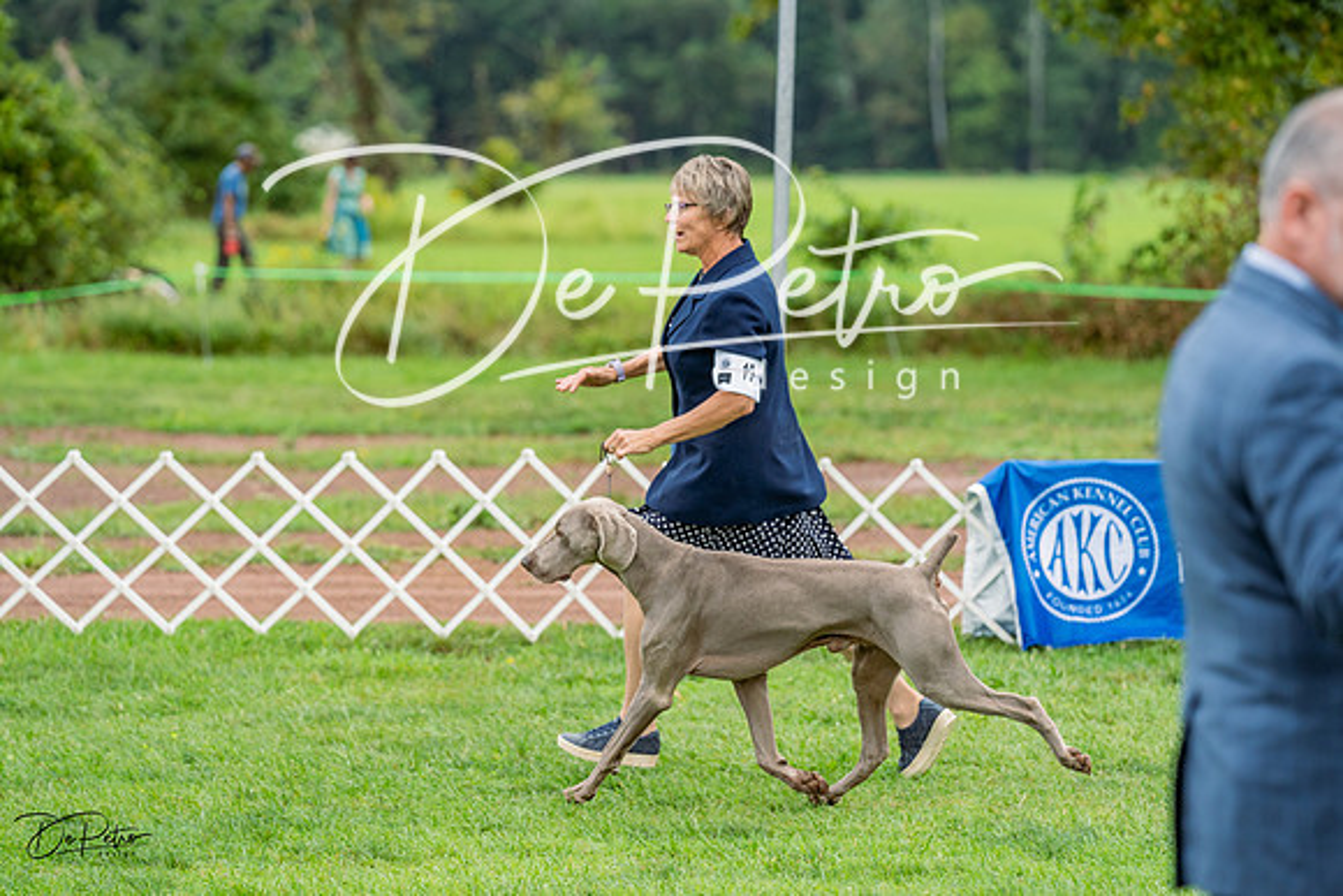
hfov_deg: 12.7
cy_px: 448
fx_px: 6045
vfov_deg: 8.5
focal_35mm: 162
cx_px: 672
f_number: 4
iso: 640
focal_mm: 162
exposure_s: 1/1250
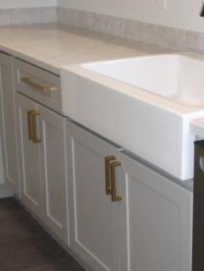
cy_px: 134
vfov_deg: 25.7
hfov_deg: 19.2
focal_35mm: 76
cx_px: 168
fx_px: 597
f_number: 3.1
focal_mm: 6.3
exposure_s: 1/60
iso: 200
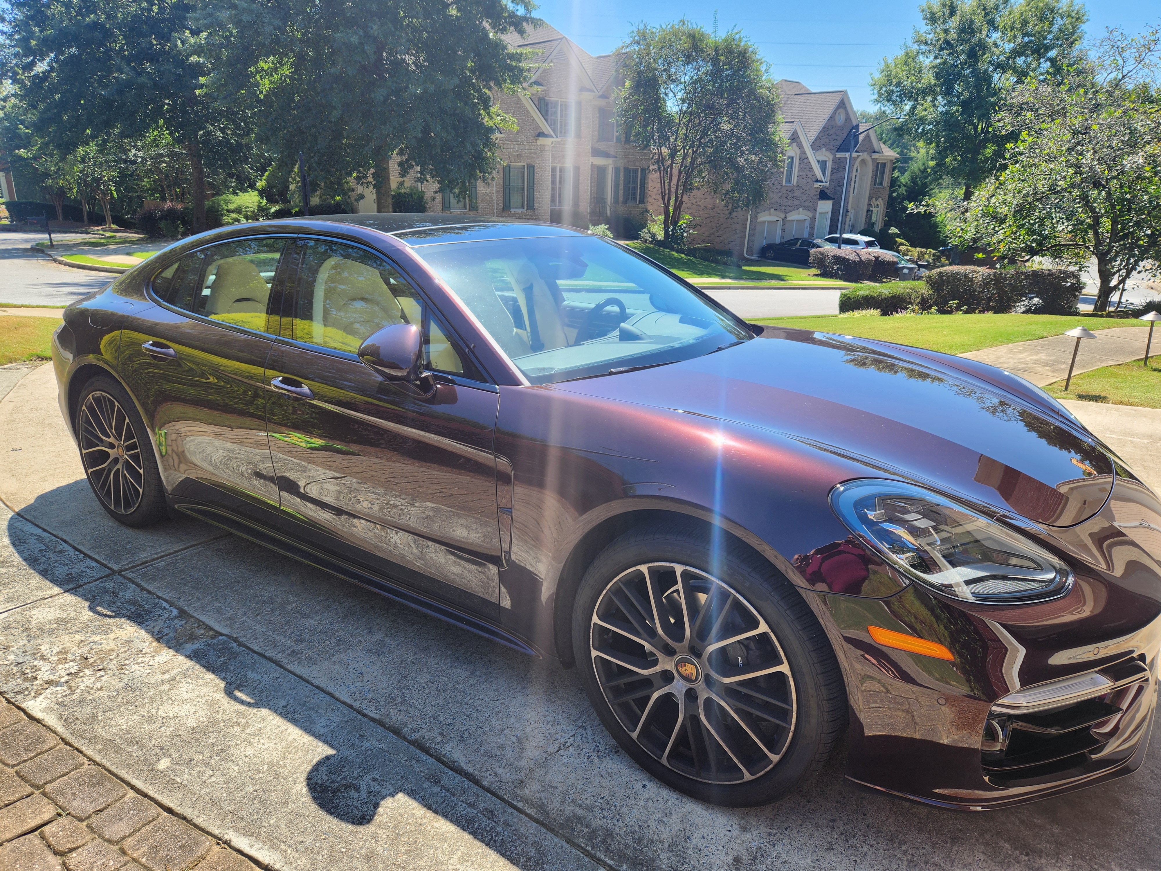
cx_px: 580
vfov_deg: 58.9
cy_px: 436
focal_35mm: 23
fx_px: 771
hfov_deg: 73.9
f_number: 1.8
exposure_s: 1/591
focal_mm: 5.4
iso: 20
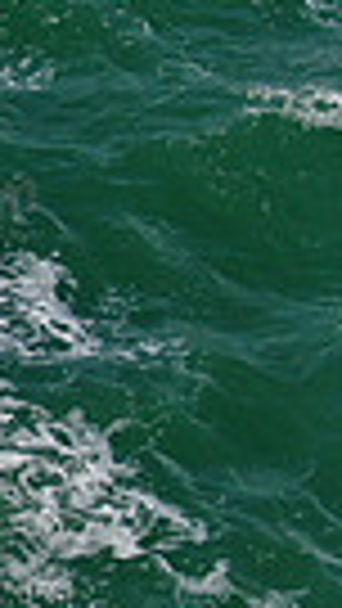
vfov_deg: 9.5
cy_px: 74
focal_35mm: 225
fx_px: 3625
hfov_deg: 4.9
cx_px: -932
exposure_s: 1/1000
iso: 100
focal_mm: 8.6
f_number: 3.8
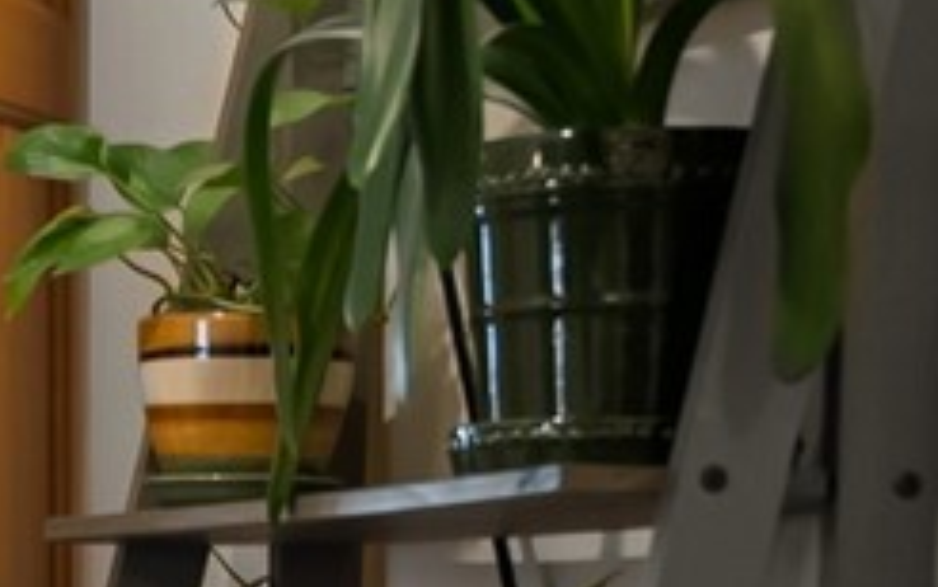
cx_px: -1531
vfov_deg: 6.7
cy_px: 720
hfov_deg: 9.3
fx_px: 4985
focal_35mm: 195
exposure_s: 1/15
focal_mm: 27.7
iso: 400
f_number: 2.8
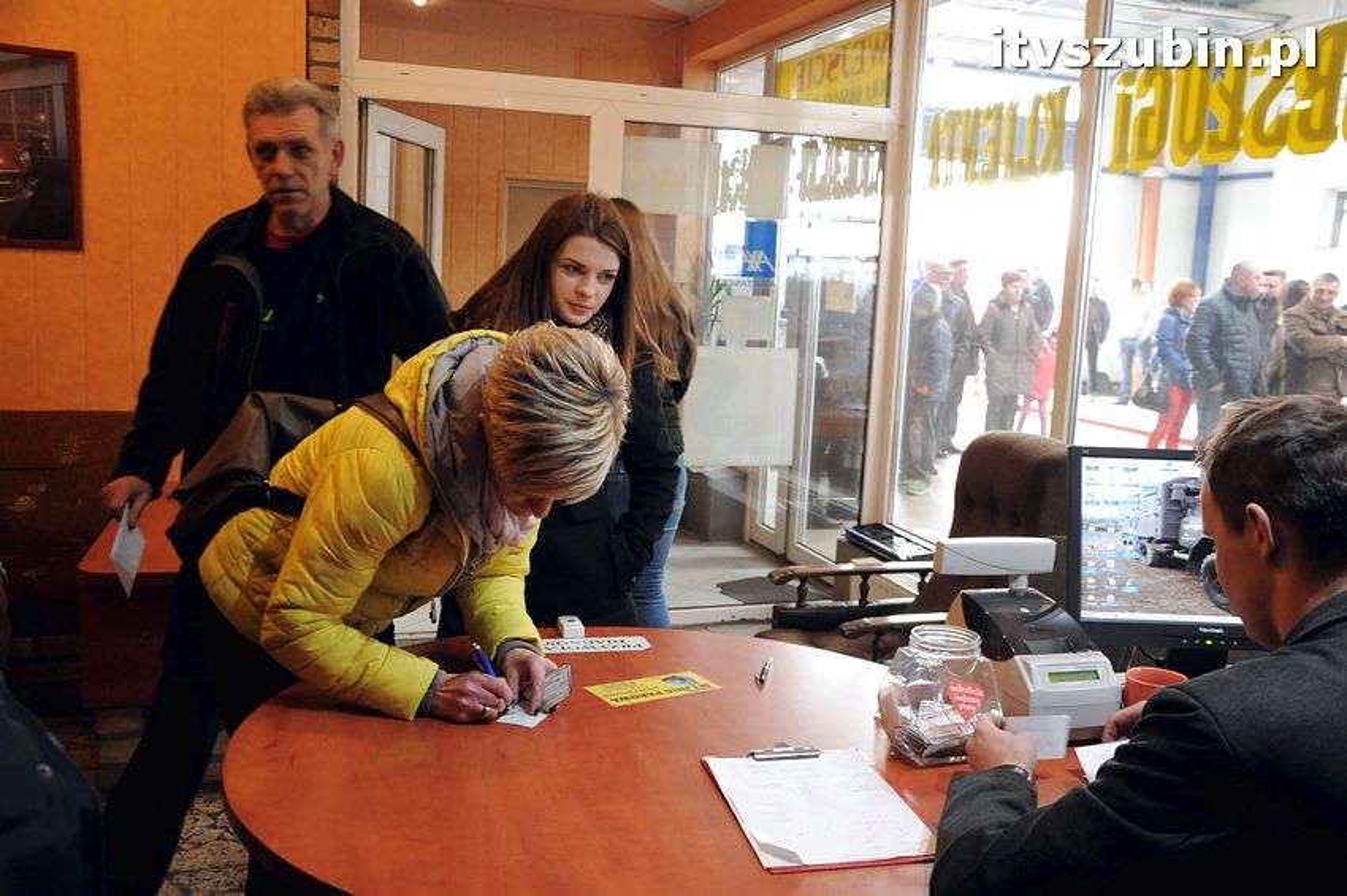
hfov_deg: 59.5
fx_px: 1177
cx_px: 674
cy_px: 448
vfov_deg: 41.6
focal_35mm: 32
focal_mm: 21
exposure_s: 1/60
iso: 1600
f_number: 3.8
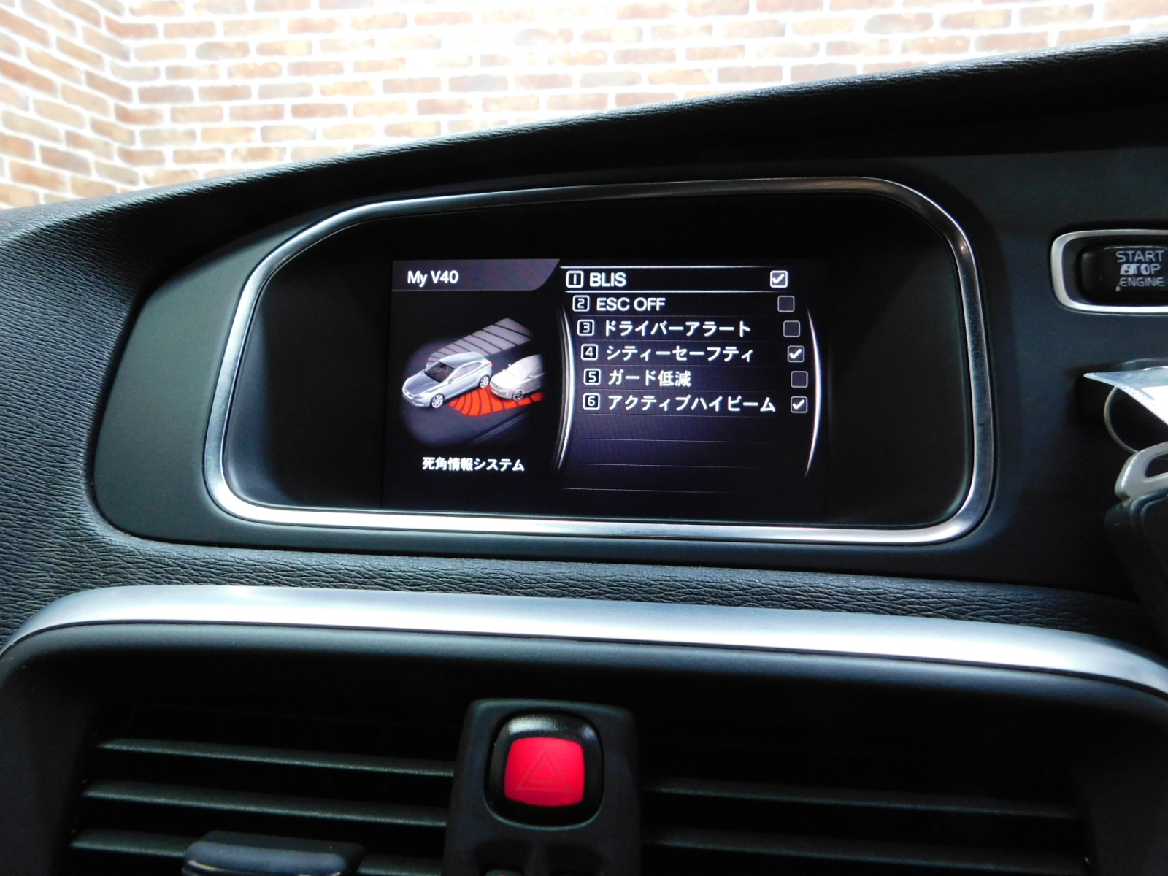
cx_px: 584
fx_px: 776
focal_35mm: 23
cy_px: 438
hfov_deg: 73.9
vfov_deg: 58.9
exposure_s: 1/25
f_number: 3
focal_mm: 4
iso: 400
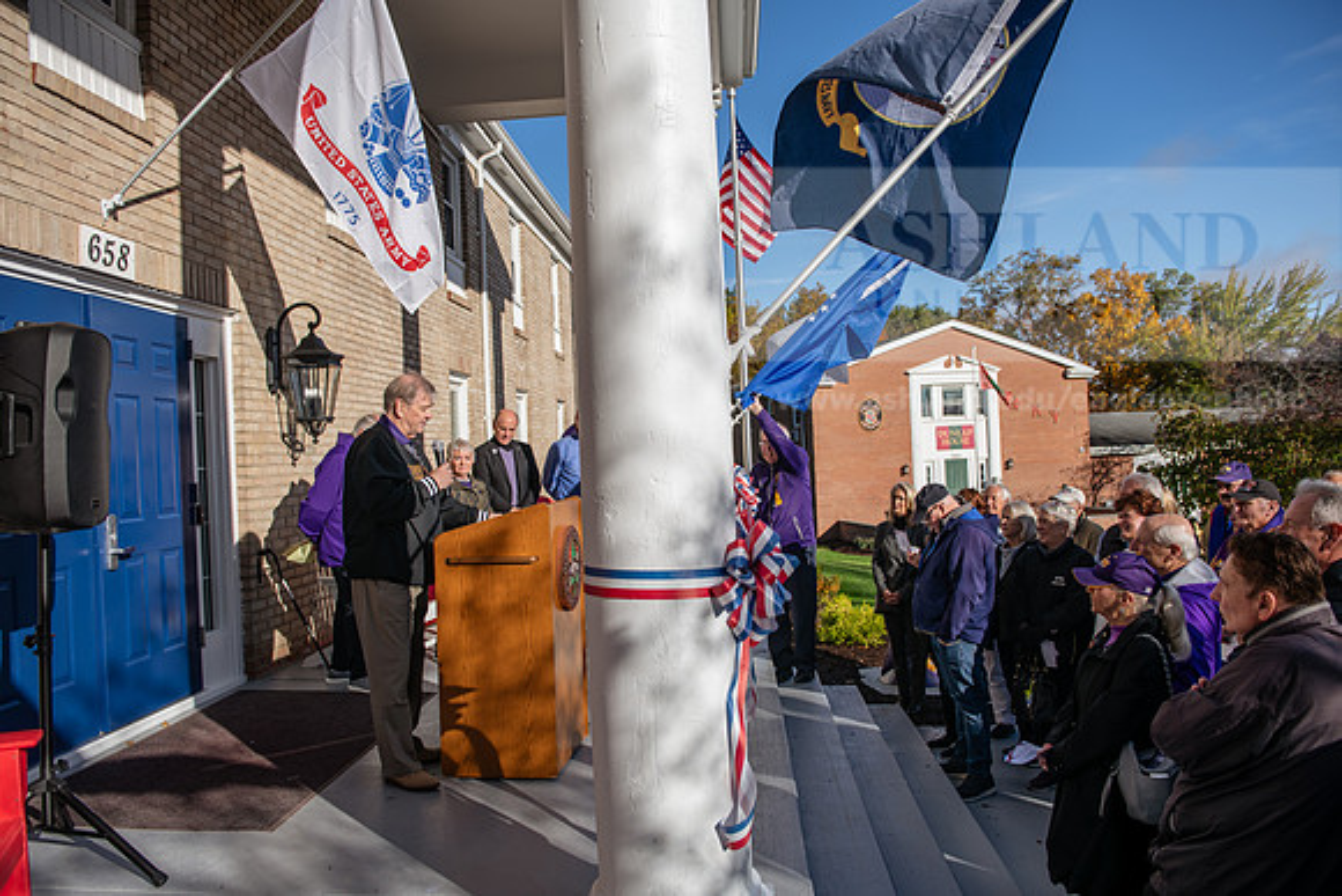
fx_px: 1007
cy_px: 448
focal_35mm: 27
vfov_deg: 48.0
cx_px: 671
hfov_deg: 67.4
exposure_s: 1/1000
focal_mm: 27
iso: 80
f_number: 3.5
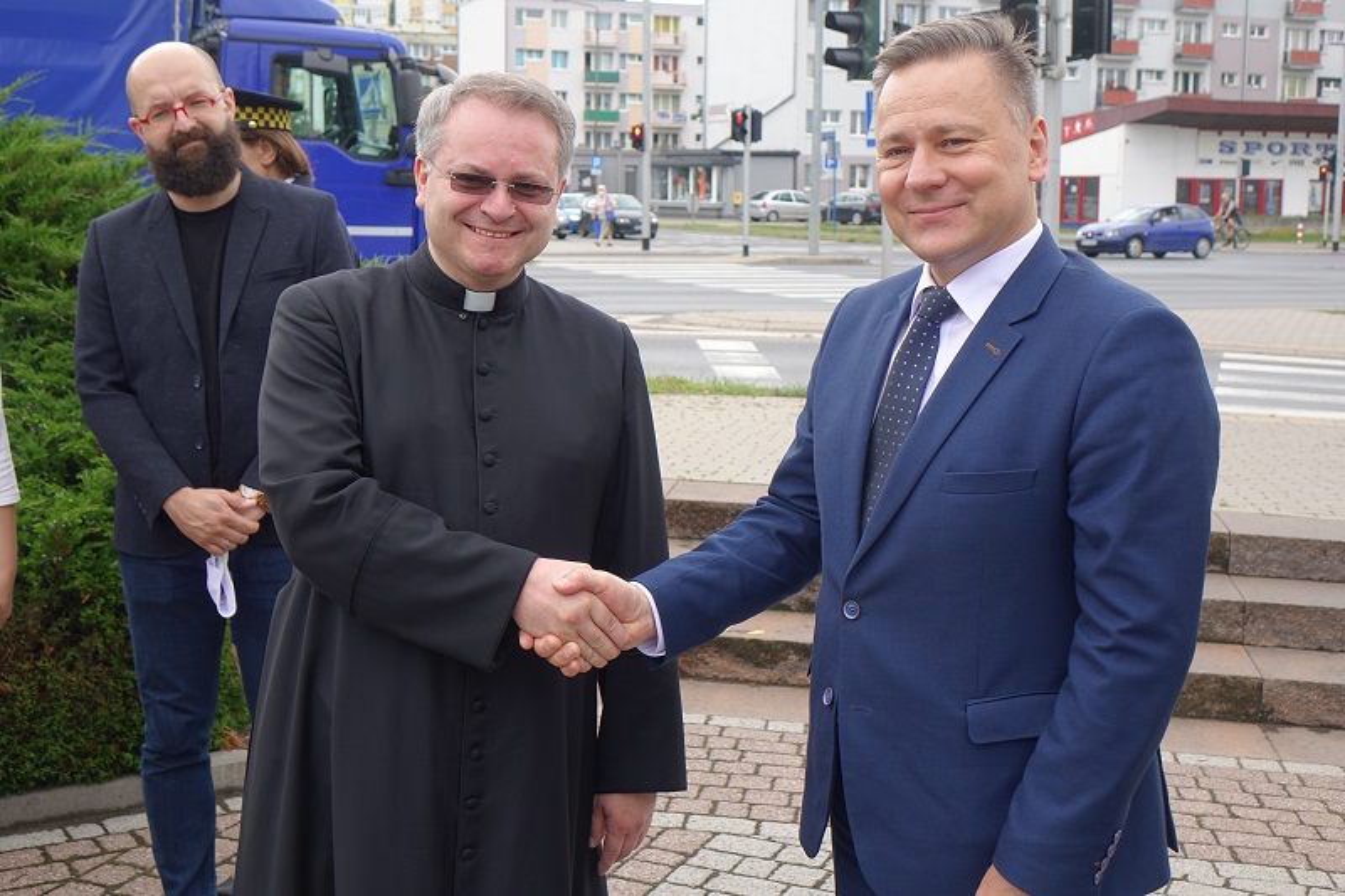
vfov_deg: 27.5
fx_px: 1830
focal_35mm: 49
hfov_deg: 40.4
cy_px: 448
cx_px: 672
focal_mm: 17.83
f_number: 4
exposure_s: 1/200
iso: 125
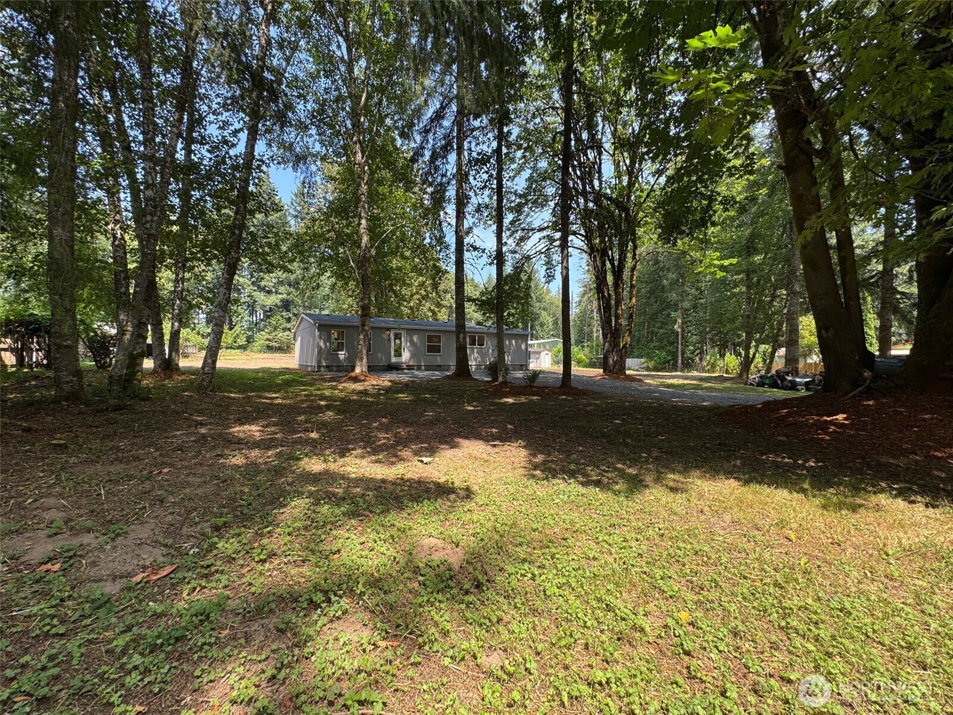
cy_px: 358
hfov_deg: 102.1
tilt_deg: -0.6
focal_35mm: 14
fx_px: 385
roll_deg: -0.6
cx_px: 476
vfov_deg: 85.7
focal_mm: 2.22
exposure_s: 1/288
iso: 50
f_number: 2.2
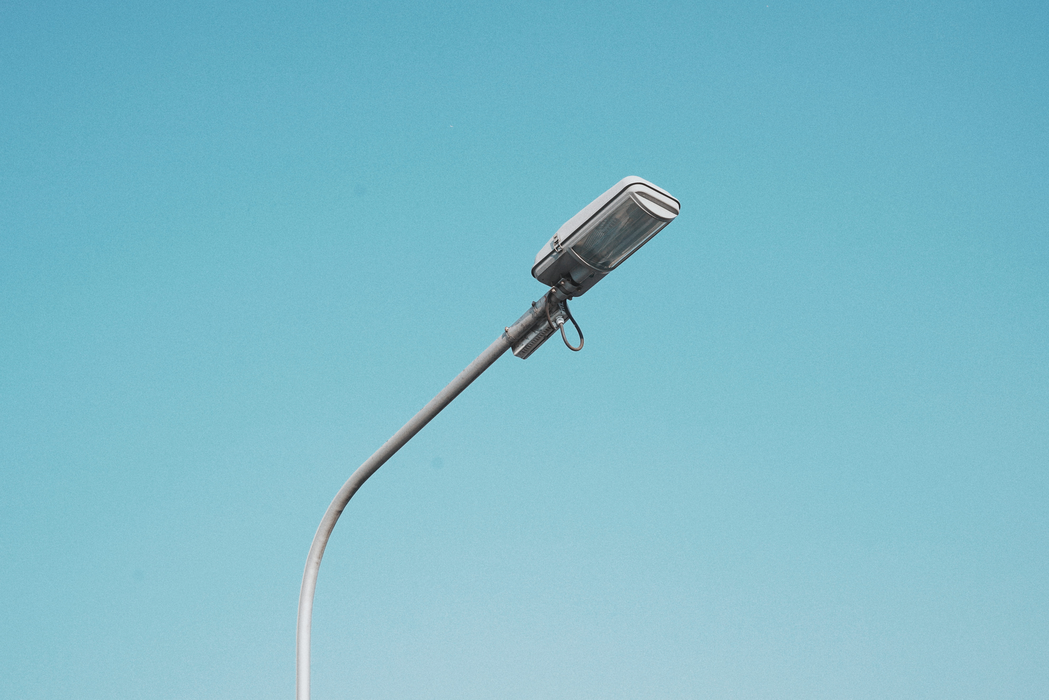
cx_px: 524
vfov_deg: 27.0
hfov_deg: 39.6
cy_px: 350
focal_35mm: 50
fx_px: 1457
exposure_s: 1/1000
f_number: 7.1
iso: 500
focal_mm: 50
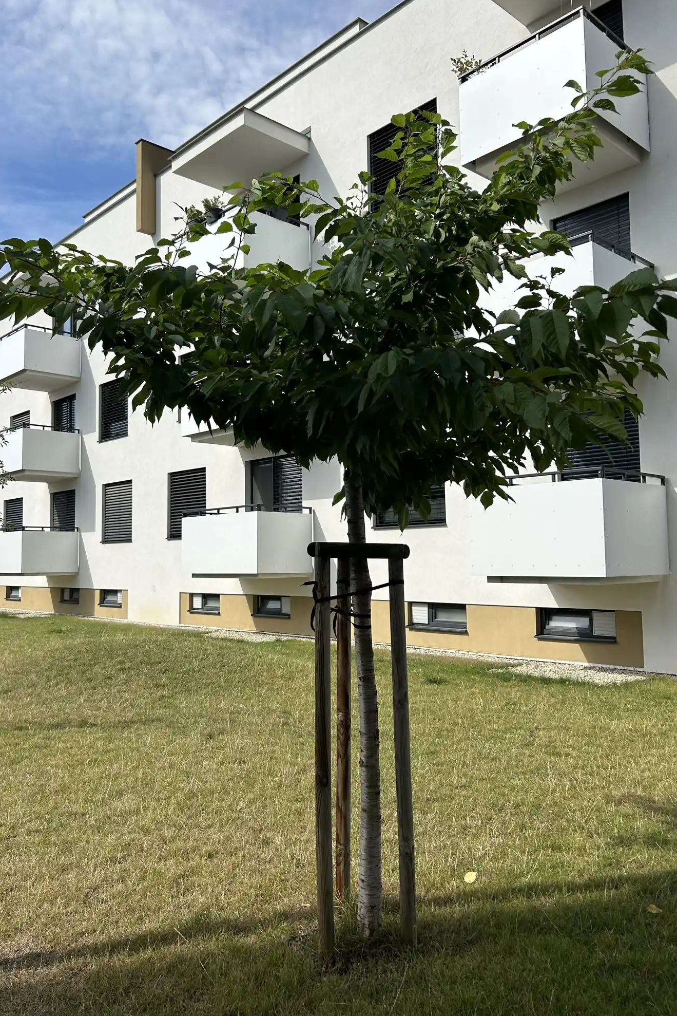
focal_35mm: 28
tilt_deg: +4.4
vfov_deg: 65.5
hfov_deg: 46.3
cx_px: 306
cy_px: 497
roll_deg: +0.4
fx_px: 790
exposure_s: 1/4444
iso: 50
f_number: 1.5
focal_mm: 5.7
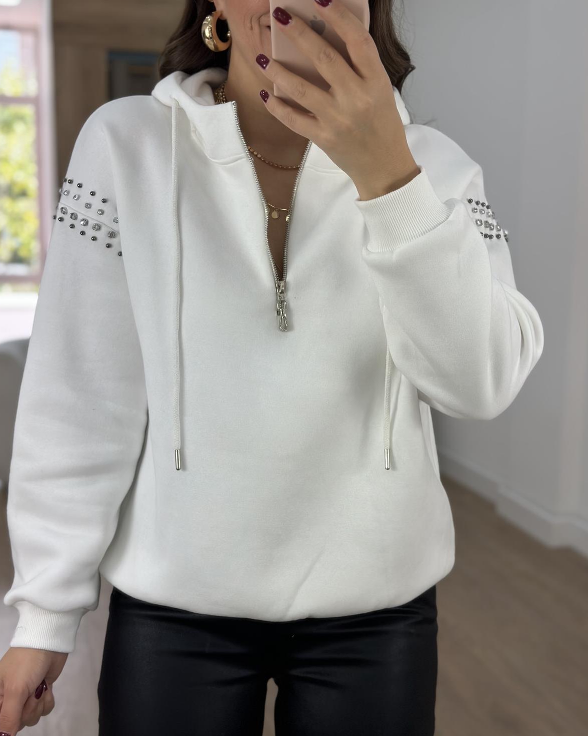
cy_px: 393
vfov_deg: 36.6
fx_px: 1109
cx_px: 292
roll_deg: +1.2
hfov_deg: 29.7
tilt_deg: -32.1
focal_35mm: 51
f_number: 1.78
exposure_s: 1/564
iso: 80
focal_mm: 6.86
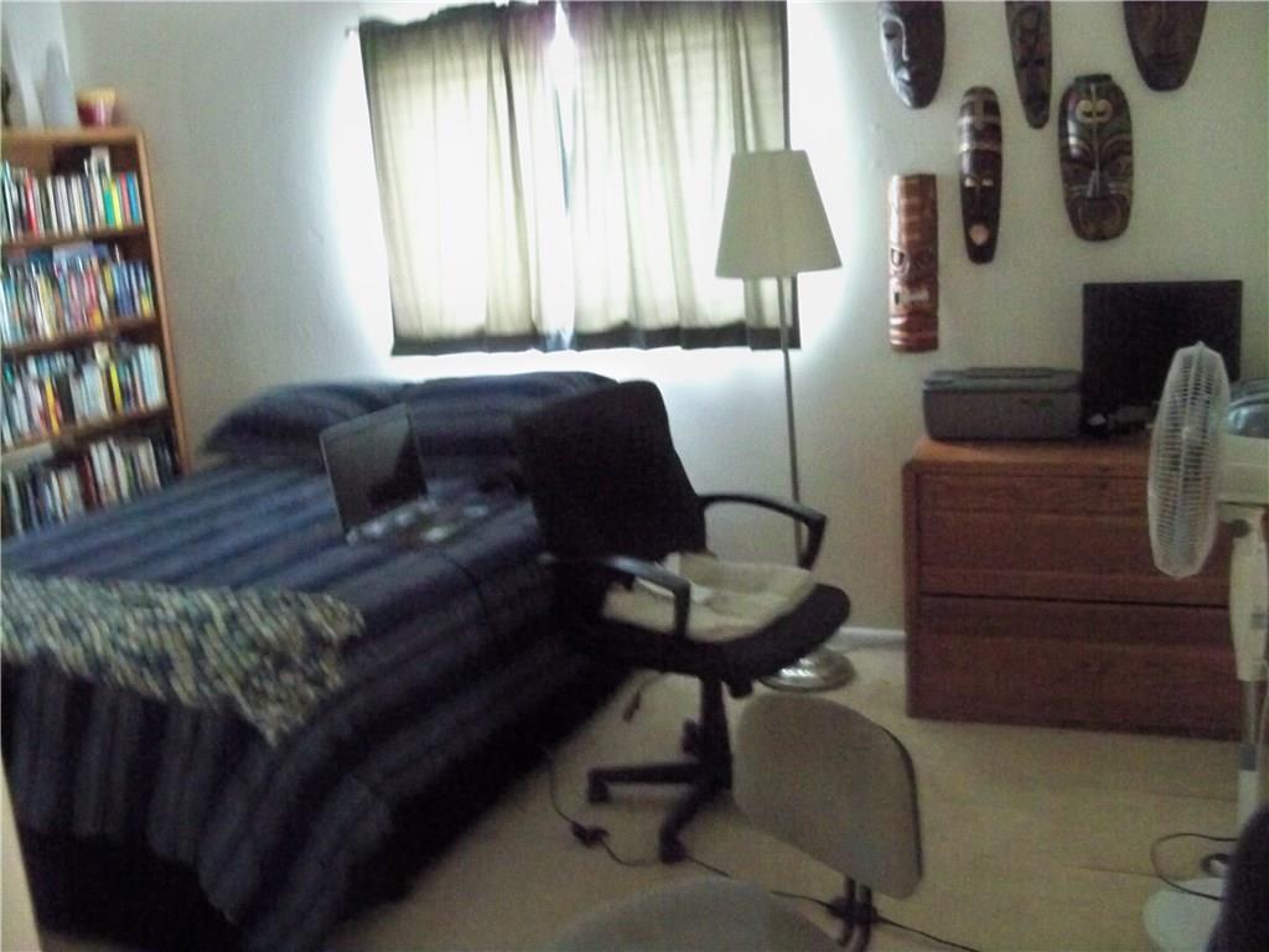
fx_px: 1283
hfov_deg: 52.6
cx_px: 634
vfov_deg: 40.7
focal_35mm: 35
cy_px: 476
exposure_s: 1/8
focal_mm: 6.2
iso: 1600
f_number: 3.5
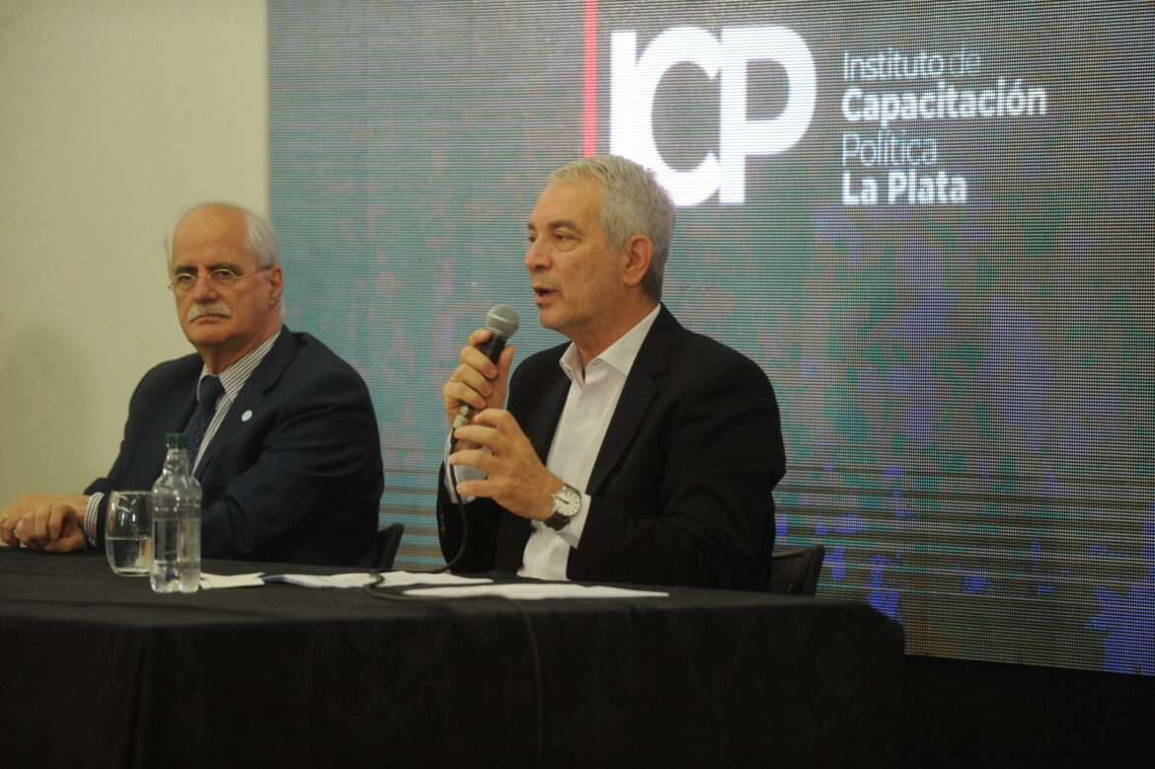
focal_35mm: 200
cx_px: 578
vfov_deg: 6.9
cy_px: 384
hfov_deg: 10.3
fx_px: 6414
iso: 2500
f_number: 3.5
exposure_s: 1/160
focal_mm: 200
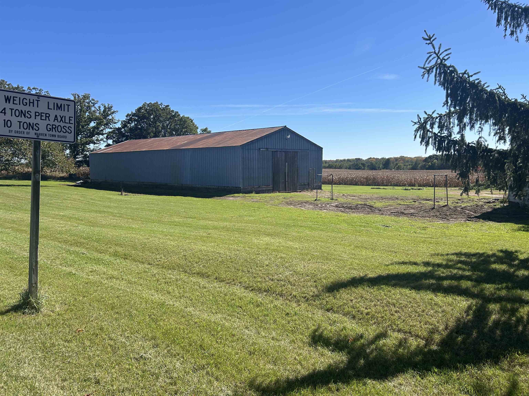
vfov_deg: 53.1
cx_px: 264
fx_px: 397
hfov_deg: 67.3
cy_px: 198
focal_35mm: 26
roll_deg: -0.5
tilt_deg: -3.9
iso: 50
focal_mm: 5.7
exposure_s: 1/4115
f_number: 1.5
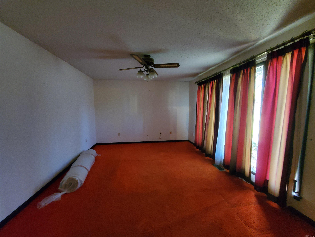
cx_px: 158
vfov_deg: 89.9
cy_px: 118
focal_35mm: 13
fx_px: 118
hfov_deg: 106.2
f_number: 2.2
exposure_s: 1/12
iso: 800
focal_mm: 1.8
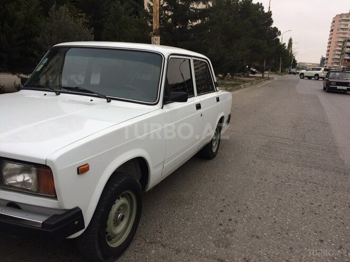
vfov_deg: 48.2
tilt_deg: -13.6
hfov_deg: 61.7
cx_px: 175
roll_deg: -3.6
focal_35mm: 29
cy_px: 131
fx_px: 293
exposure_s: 1/308
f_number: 2.2
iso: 32
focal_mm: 4.15
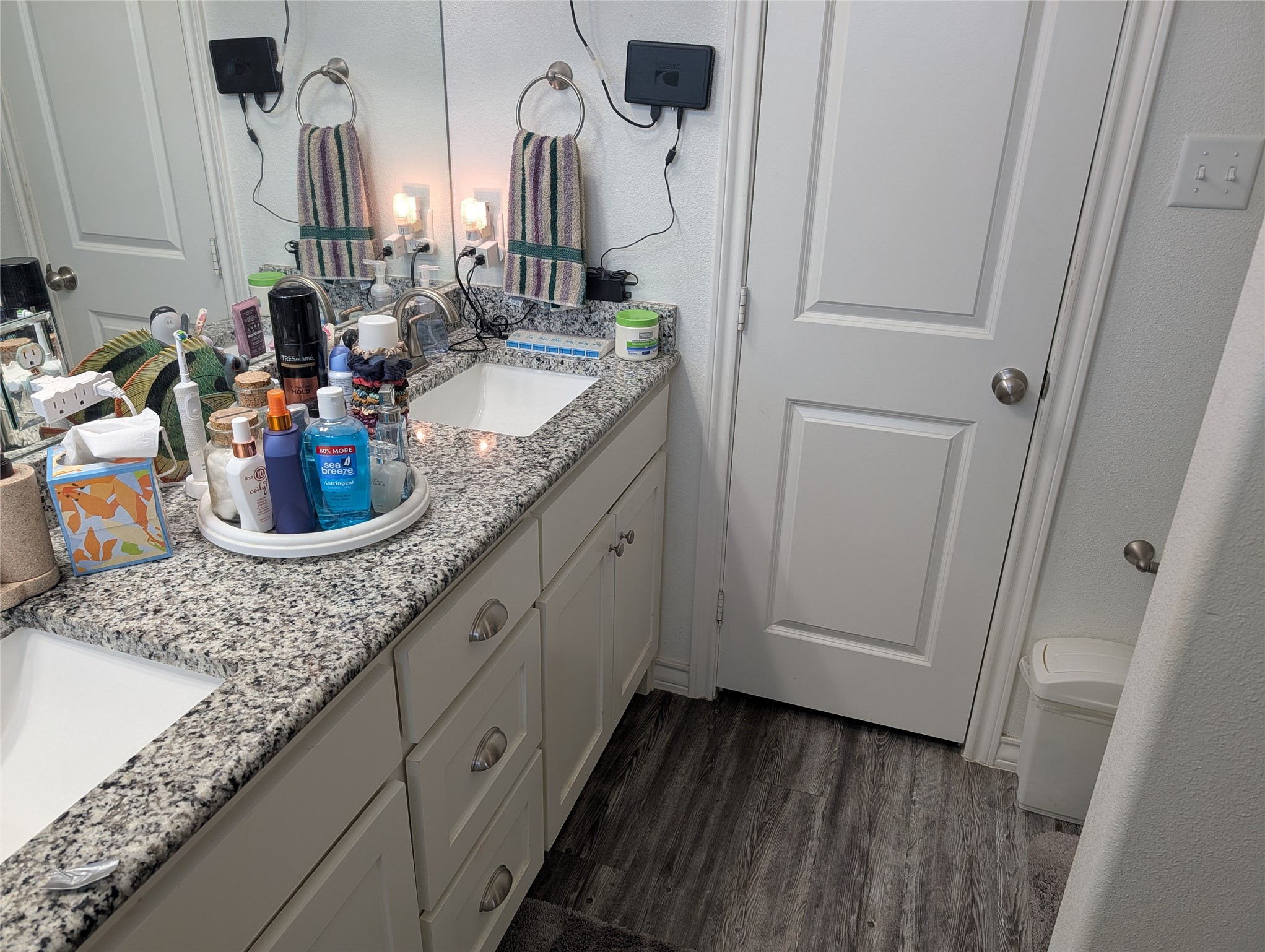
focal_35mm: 24
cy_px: 476
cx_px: 632
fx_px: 878
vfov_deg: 56.9
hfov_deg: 71.5
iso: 41
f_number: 1.68
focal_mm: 6.9
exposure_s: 1/60
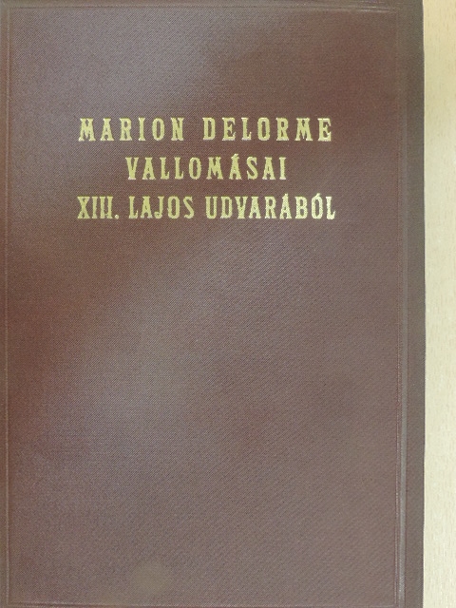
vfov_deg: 34.9
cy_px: 304
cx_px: 228
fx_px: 966
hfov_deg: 26.6
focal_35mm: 55
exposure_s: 1/6
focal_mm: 9.8
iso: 800
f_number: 6.5
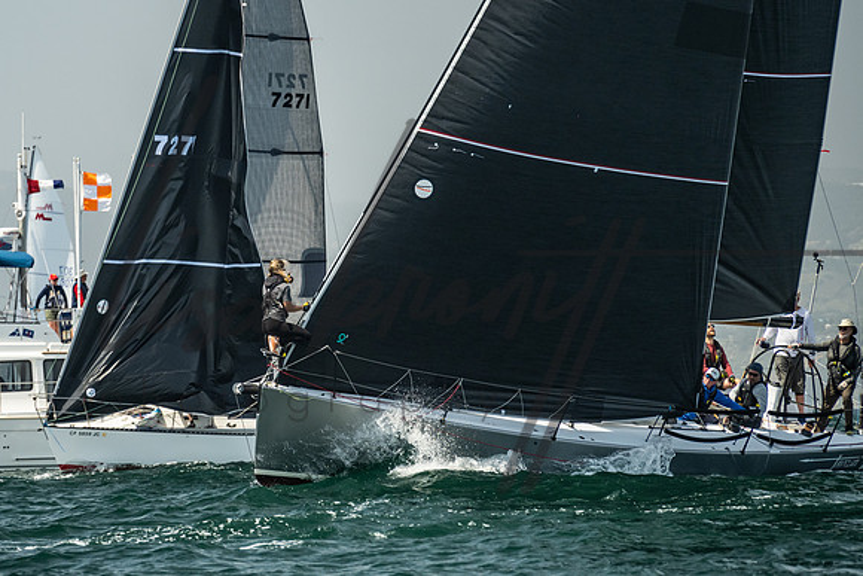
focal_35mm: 317
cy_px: 212
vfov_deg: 4.3
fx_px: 7600
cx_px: 196
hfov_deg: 6.5
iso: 320
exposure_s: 1/640
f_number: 6.3
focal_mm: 200
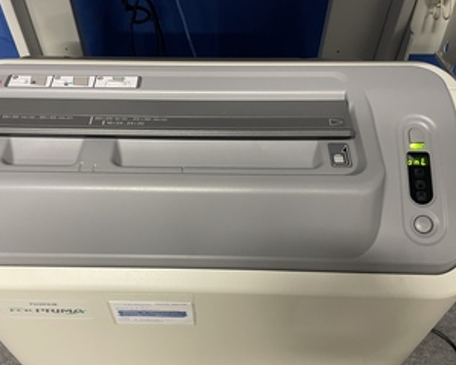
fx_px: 459
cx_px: 209
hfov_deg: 52.8
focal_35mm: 34
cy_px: 217
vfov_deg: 43.1
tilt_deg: -53.2
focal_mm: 4.2
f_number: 1.6
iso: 200
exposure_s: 1/50
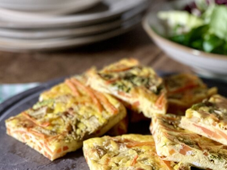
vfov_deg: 13.9
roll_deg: -1.4
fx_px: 695
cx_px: 163
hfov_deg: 18.5
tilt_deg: -26.9
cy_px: 115
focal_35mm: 106
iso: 500
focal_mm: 7.5
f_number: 2.2
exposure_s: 1/15
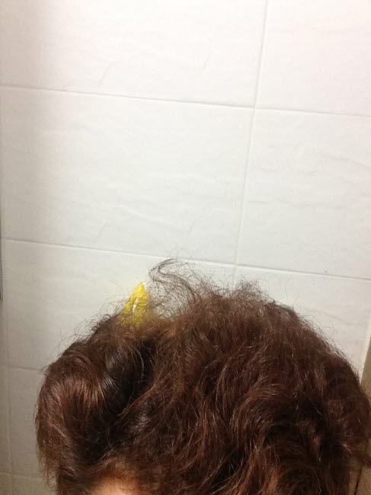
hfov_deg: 40.7
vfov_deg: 52.6
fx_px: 500
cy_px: 248
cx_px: 186
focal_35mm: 35
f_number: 2.4
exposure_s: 1/30
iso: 125
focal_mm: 2.18
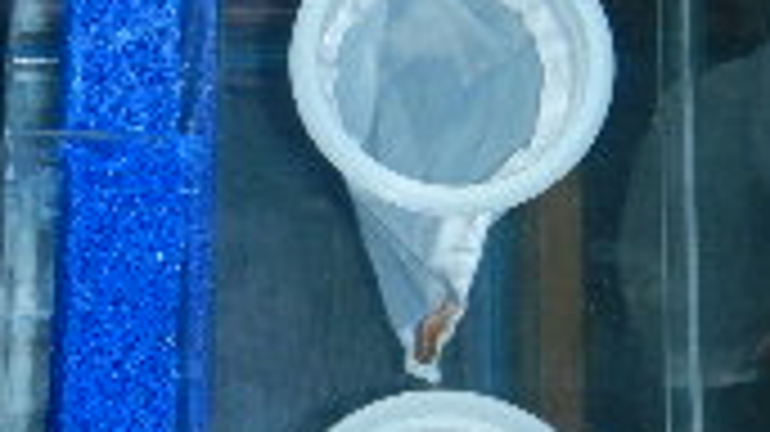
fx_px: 2000
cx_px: -36
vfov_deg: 12.2
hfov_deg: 20.9
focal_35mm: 98
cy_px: 387
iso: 200
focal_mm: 4.3
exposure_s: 1/30
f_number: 2.8
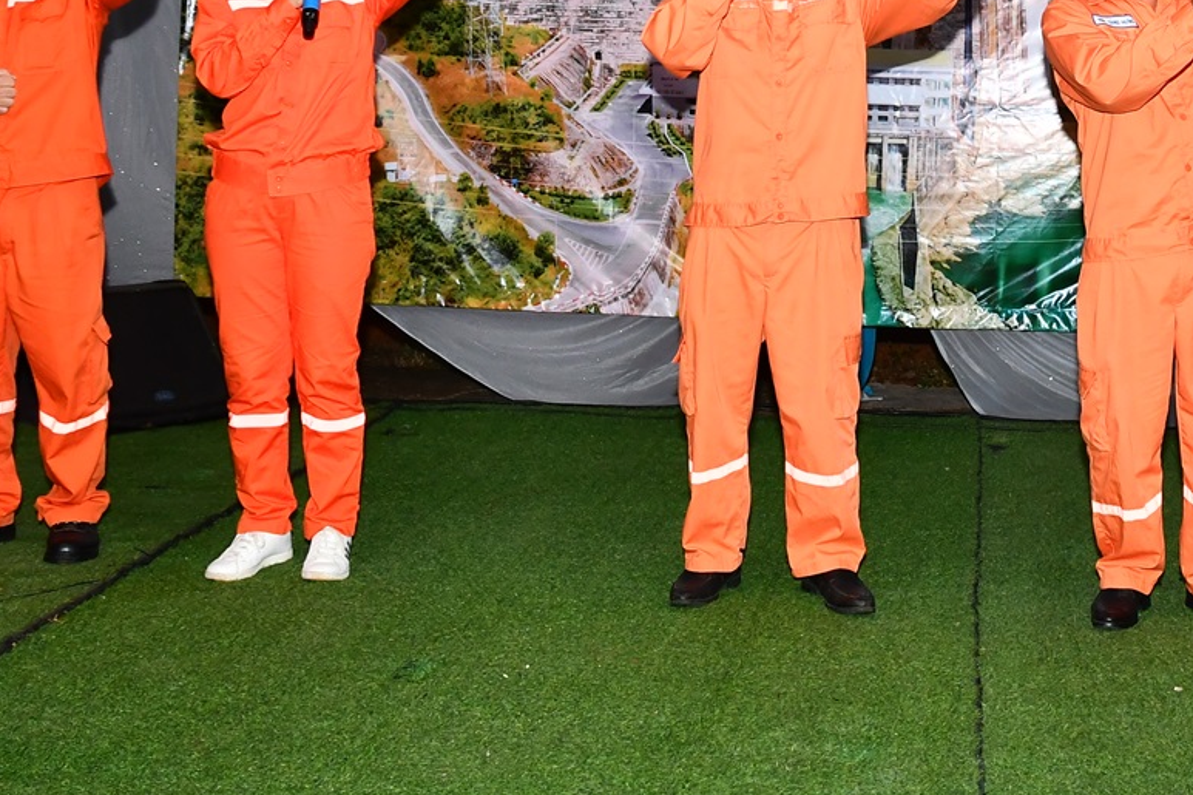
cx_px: 1043
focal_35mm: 59
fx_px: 1955
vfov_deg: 22.5
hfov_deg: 32.5
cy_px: 88
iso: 640
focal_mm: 16
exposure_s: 1/200
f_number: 6.3
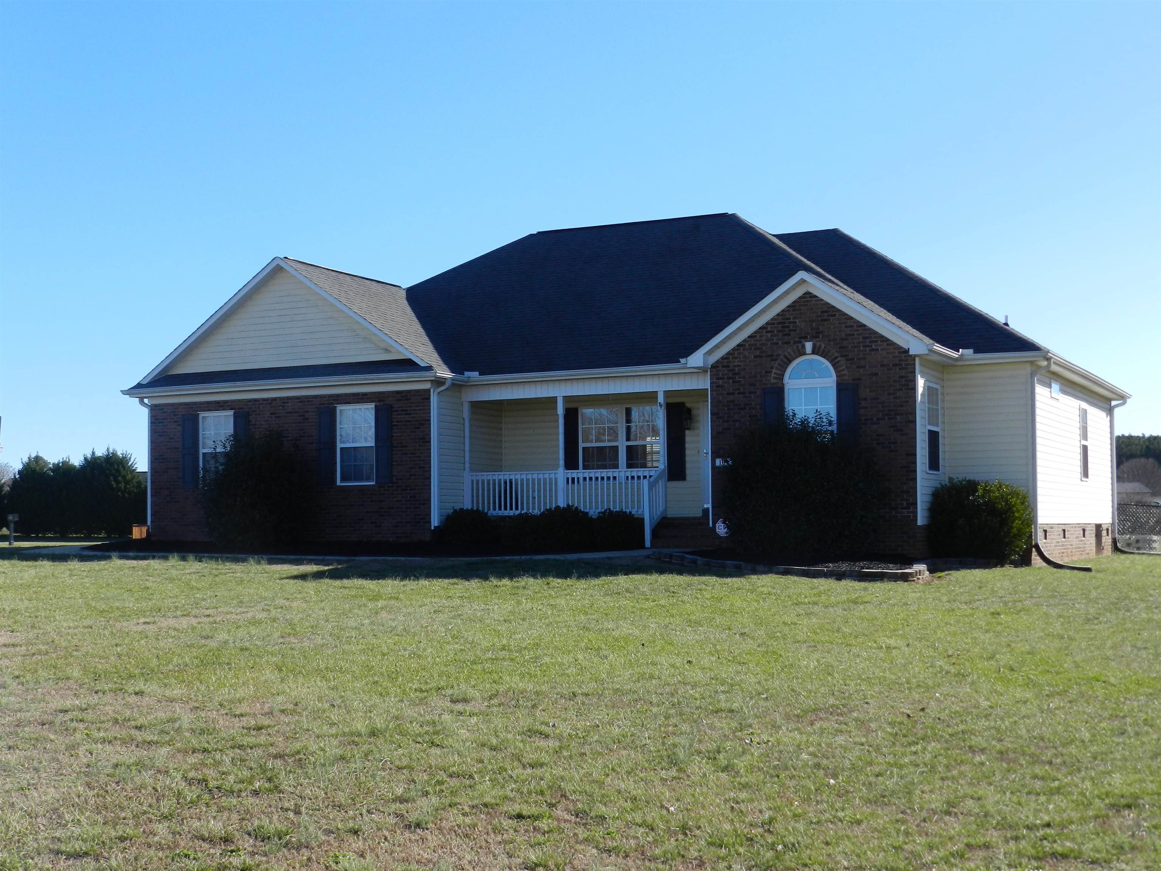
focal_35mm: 46
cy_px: 436
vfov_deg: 31.5
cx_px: 580
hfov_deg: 41.2
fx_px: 1543
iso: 160
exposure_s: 1/800
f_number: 4.2
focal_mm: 8.1
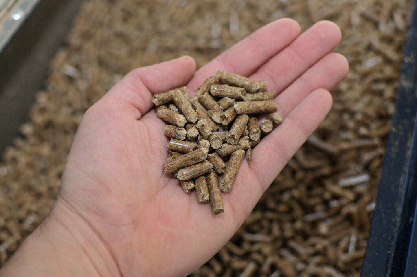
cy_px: 138
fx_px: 607
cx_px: 208
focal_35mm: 52
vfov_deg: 25.7
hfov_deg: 37.9
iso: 200
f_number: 3.2
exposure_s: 1/60
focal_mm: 35
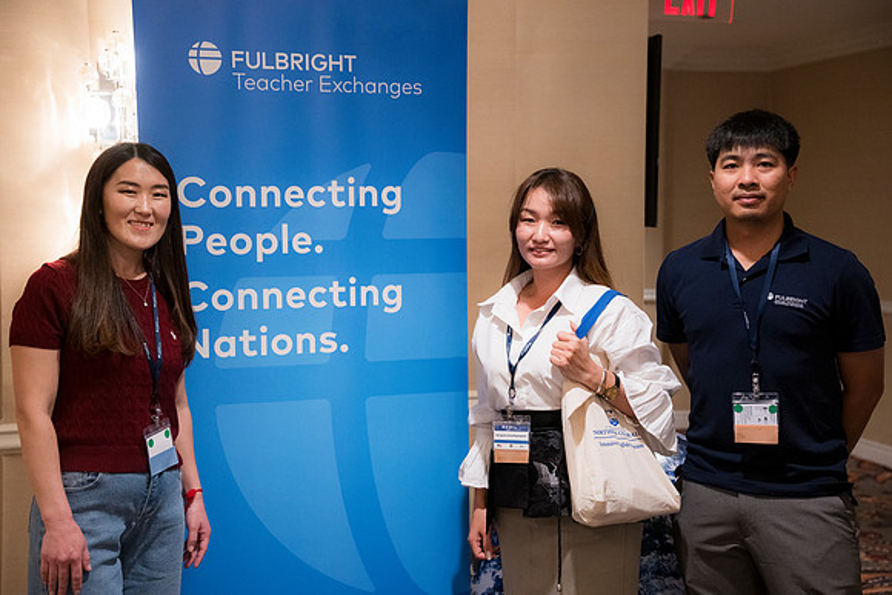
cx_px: 446
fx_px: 1313
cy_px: 298
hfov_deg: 37.5
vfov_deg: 25.5
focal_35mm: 53
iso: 3600
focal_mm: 53
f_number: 3.2
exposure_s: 1/250
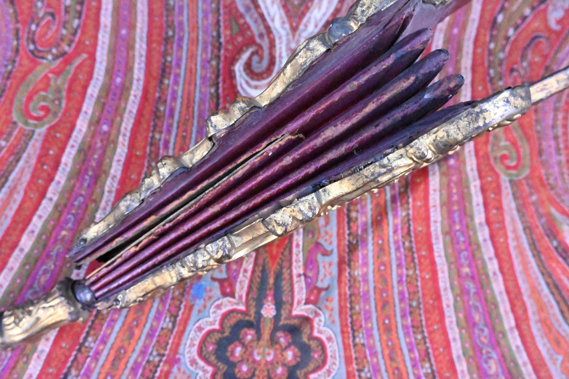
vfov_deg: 34.8
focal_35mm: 38
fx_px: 605
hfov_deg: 50.4
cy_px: 190
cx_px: 284
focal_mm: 25.5
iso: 40000
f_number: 6.3
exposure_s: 1/4000
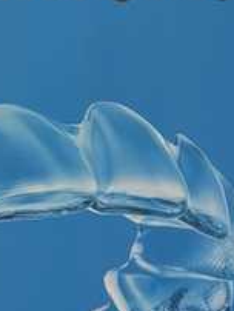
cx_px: 243
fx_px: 1709
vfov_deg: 10.4
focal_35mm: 190
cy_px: 74
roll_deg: -1.2
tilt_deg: -7.6
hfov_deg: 7.8
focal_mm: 6.76
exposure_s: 1/177
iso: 200
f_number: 1.78
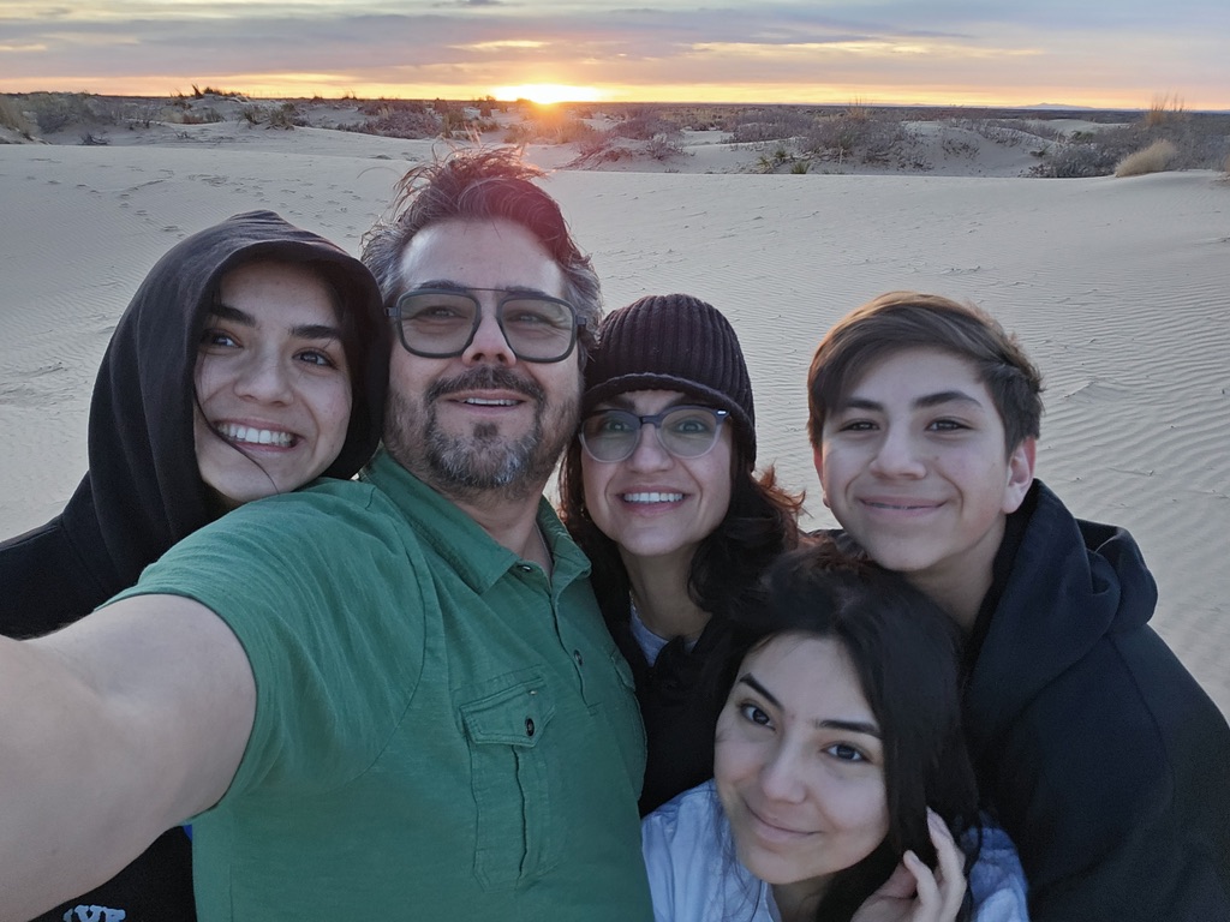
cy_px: 461
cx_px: 615
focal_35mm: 25
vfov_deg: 54.9
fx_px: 888
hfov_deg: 69.4
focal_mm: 3.3
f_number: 2.2
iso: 250
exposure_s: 1/120
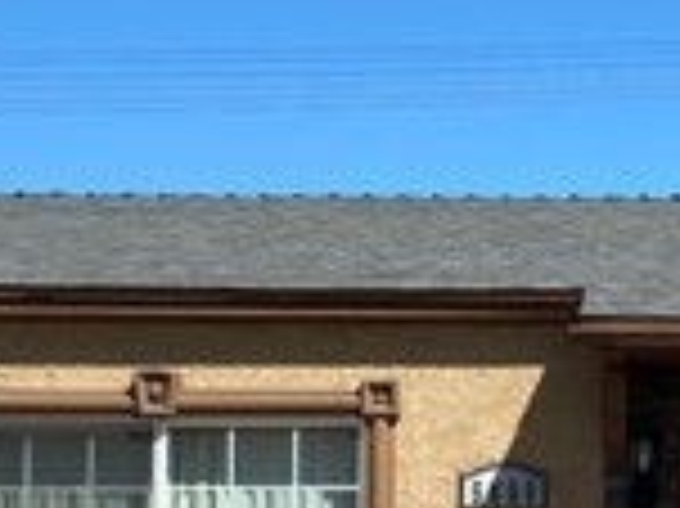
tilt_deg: +4.1
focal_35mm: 110
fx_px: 2159
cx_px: 761
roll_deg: +0.0
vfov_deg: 13.3
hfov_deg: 17.3
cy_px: 490
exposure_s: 1/3205
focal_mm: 4.25
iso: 32
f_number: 1.8
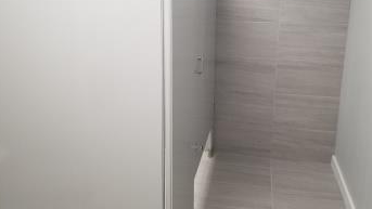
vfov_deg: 31.6
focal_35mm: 37
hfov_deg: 54.0
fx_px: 365
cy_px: 62
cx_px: 183
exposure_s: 1/60
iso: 125
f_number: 1.7
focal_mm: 4.25
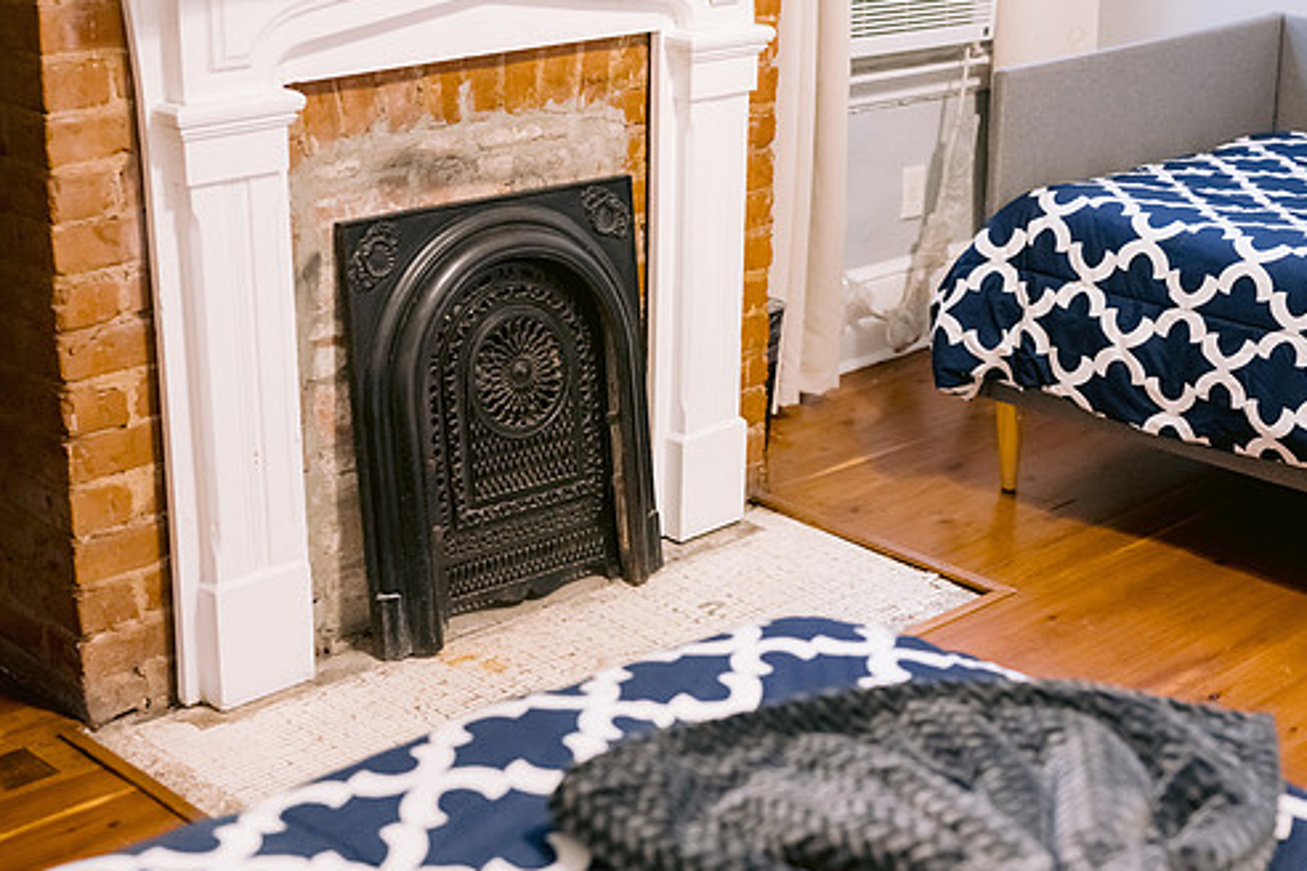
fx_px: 2142
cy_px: 373
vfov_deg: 23.0
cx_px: 746
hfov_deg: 33.9
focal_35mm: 59
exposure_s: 1/60
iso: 3200
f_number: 2.8
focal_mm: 50
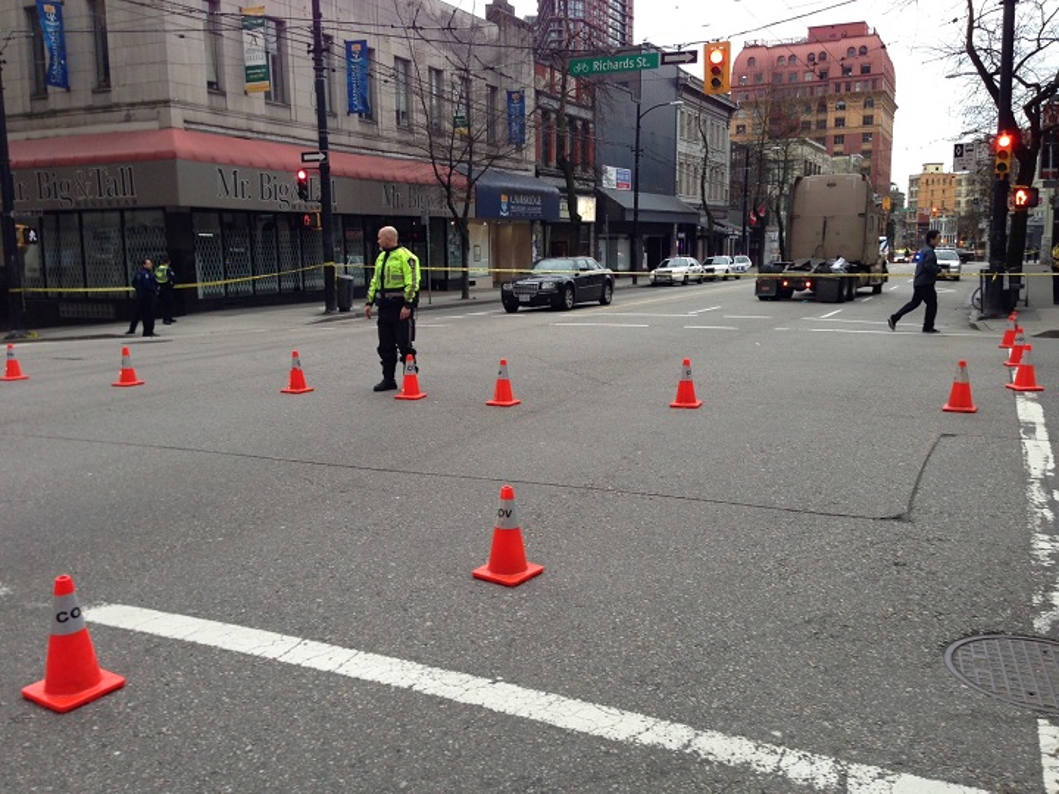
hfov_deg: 55.4
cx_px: 530
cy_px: 397
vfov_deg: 42.9
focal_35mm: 33
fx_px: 1010
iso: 64
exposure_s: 1/60
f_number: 2.4
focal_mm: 4.12
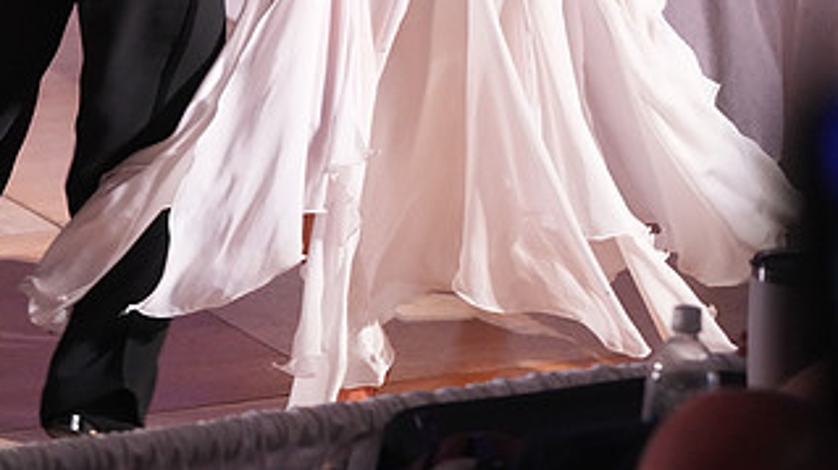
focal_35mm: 204
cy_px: -278
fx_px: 4530
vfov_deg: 5.9
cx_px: 427
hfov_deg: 10.6
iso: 5000
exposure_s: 1/320
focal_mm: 107
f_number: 5
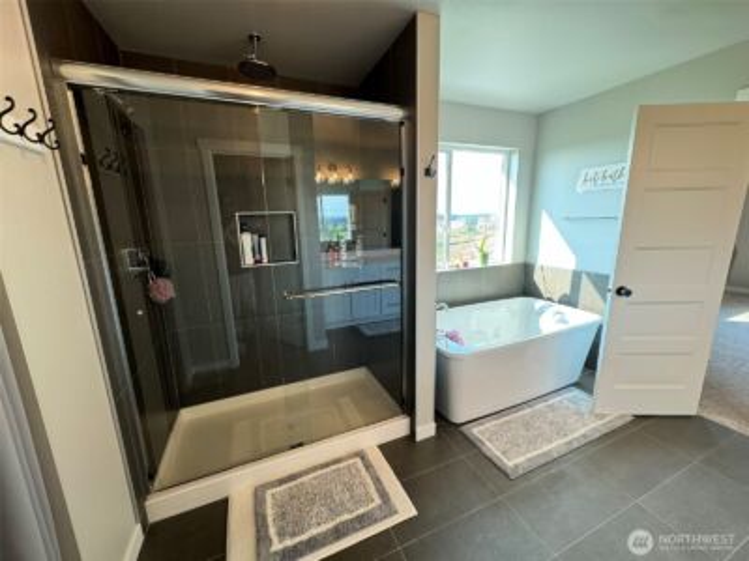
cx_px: 374
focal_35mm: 14
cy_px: 280
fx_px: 303
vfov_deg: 85.7
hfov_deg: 102.1
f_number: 2.2
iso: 160
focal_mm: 2.22
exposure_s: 1/60
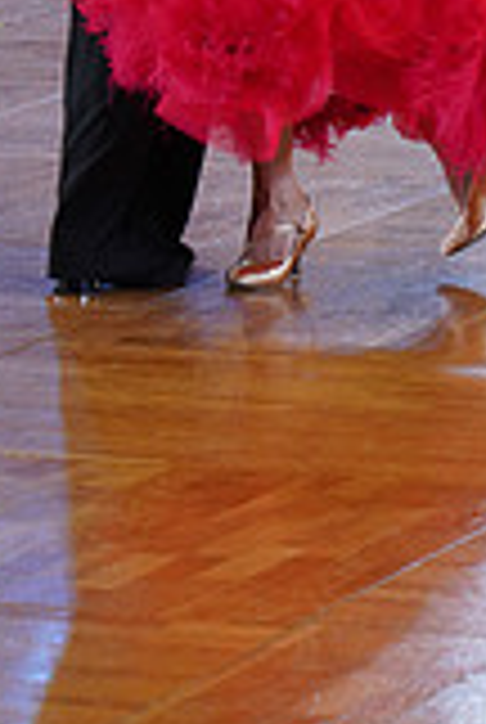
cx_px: 263
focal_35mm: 378
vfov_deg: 5.4
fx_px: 7621
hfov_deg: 3.7
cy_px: -535
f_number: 5
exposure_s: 1/200
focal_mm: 105
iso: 1250
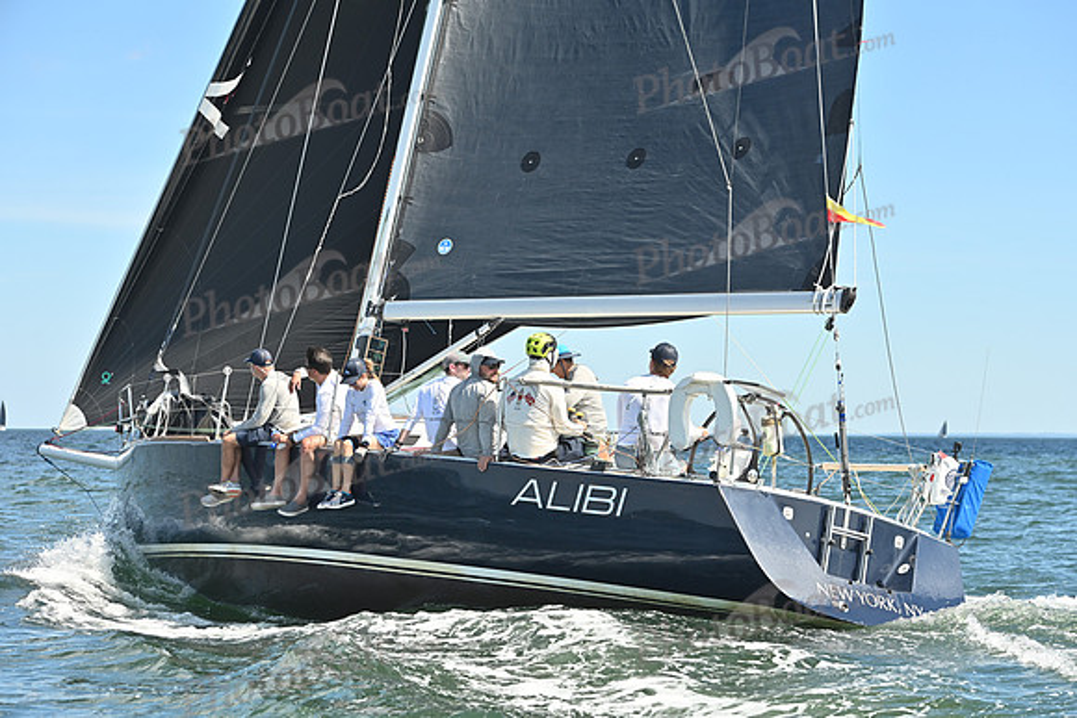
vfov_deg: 15.9
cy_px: 359
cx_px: 538
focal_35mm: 86
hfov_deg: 23.6
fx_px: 2573
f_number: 6.3
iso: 250
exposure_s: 1/1000
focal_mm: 86
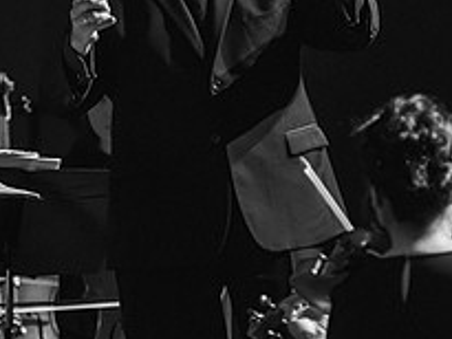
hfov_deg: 5.1
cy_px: 51
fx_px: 5108
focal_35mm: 391
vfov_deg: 3.8
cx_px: 134
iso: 5000
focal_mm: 185
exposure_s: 1/250
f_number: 4
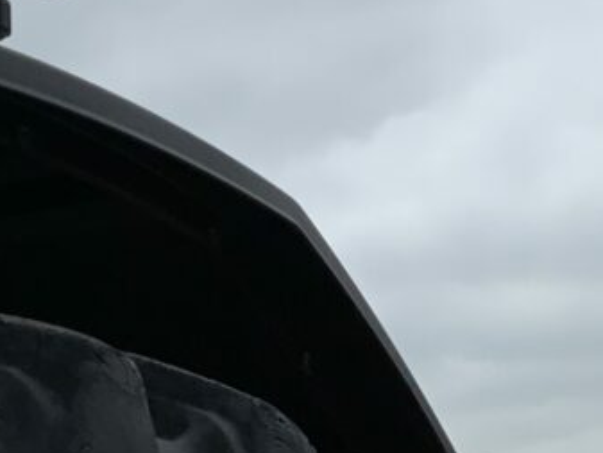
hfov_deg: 20.6
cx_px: -150
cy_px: -138
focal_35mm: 88
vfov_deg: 15.9
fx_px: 1533
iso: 16
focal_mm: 3
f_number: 1.8
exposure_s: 1/1626
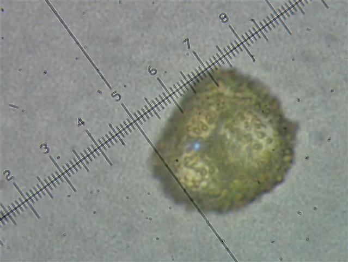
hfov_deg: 27.8
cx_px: 174
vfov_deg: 21.0
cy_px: 131
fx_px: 704
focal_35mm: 70
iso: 800
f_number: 4
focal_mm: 12.6
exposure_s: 1/25
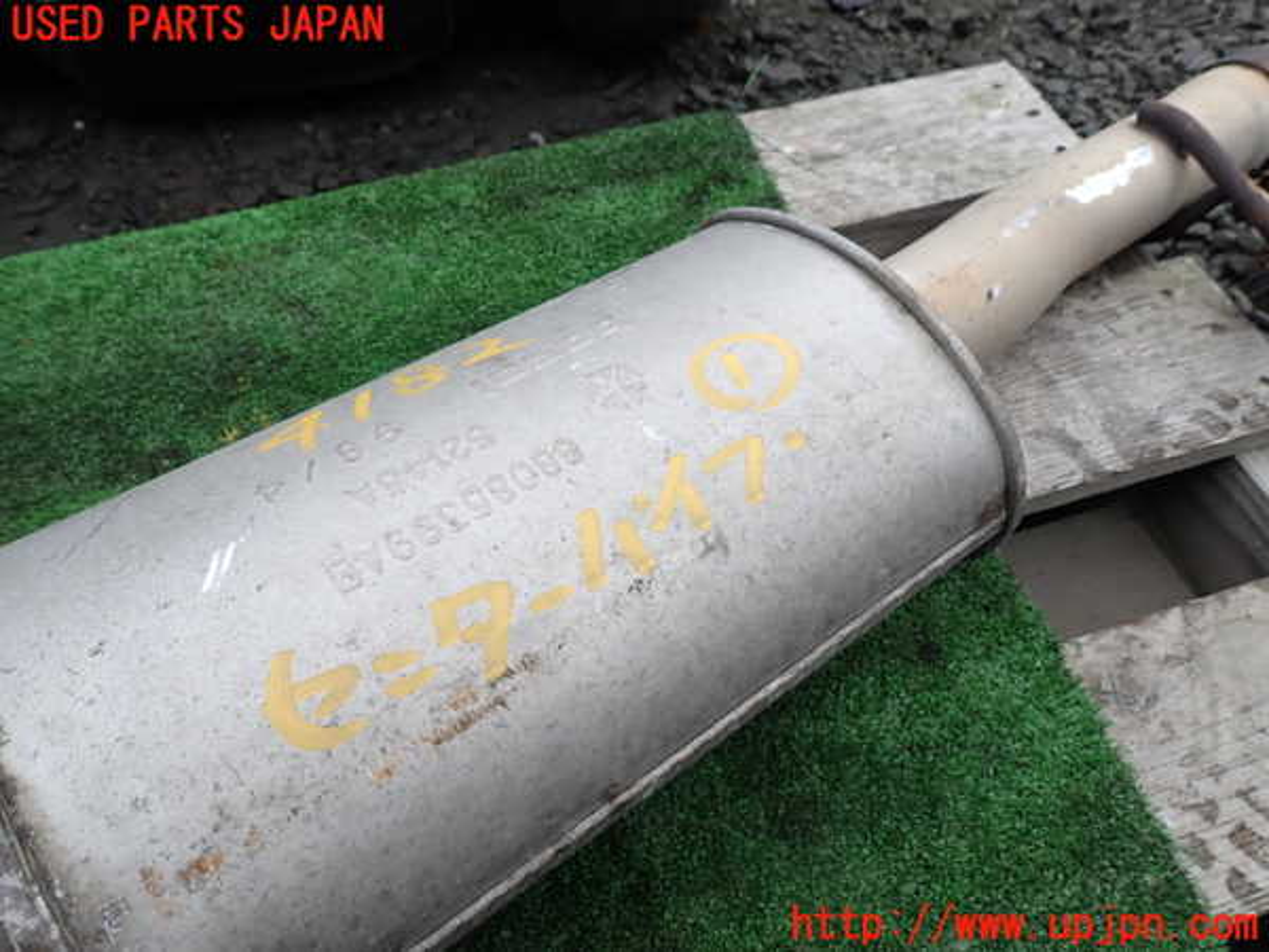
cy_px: 476
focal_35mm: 25
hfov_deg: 69.4
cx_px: 634
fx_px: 916
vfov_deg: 54.9
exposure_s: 1/200
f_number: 2.8
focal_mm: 4.5
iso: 100
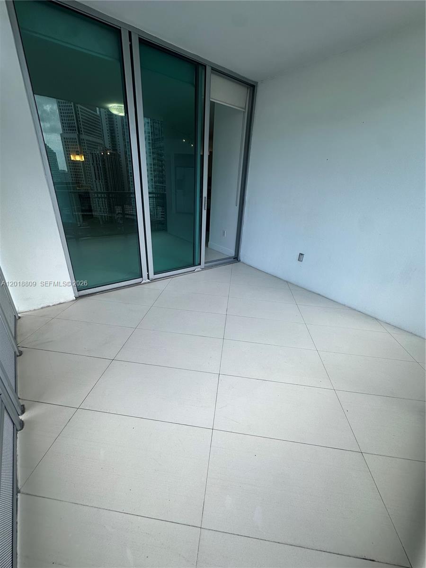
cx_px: 213
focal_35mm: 14
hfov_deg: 85.7
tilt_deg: -24.0
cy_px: 284
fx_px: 230
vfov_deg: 102.1
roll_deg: -2.8
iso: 40
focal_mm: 2.22
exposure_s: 1/287
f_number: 2.2
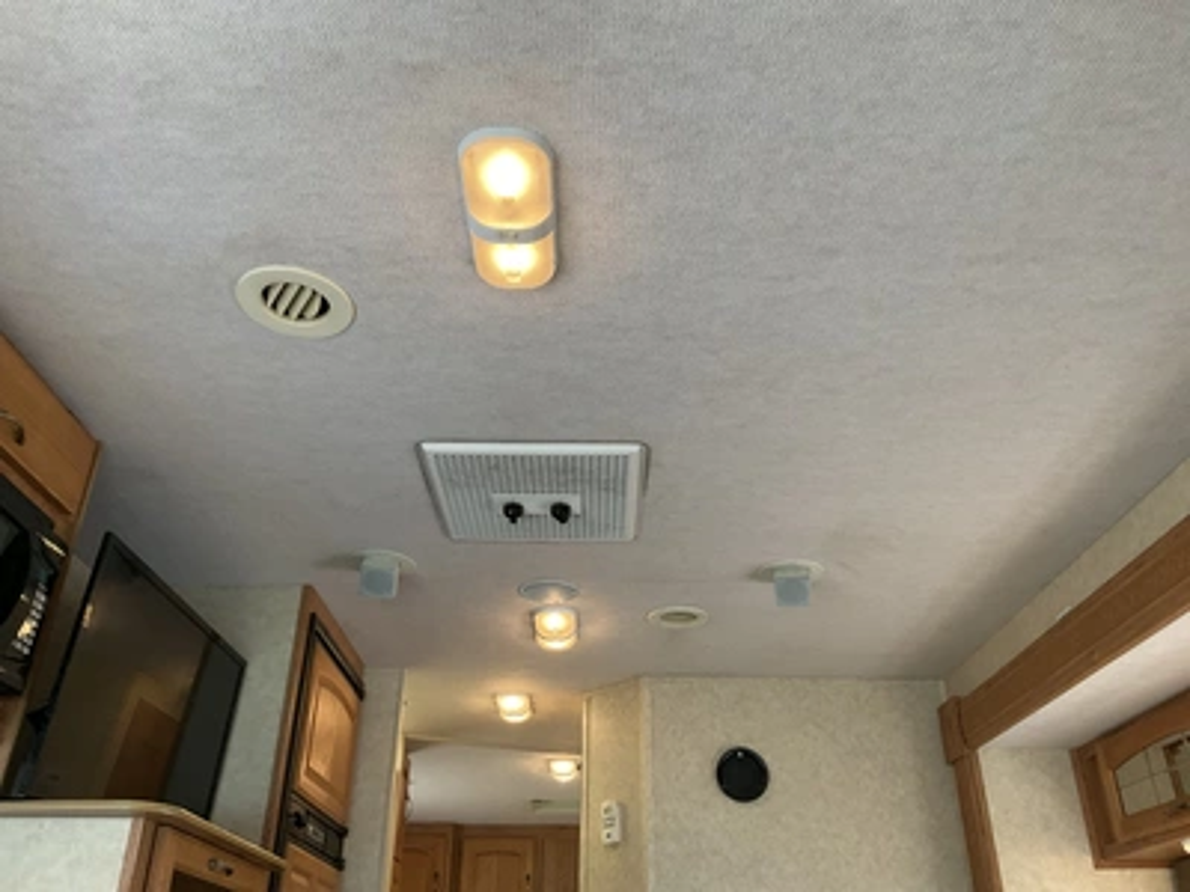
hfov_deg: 61.7
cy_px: 446
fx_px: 997
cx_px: 595
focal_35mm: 29
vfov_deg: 48.2
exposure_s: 1/60
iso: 80
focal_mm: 3
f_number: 1.8
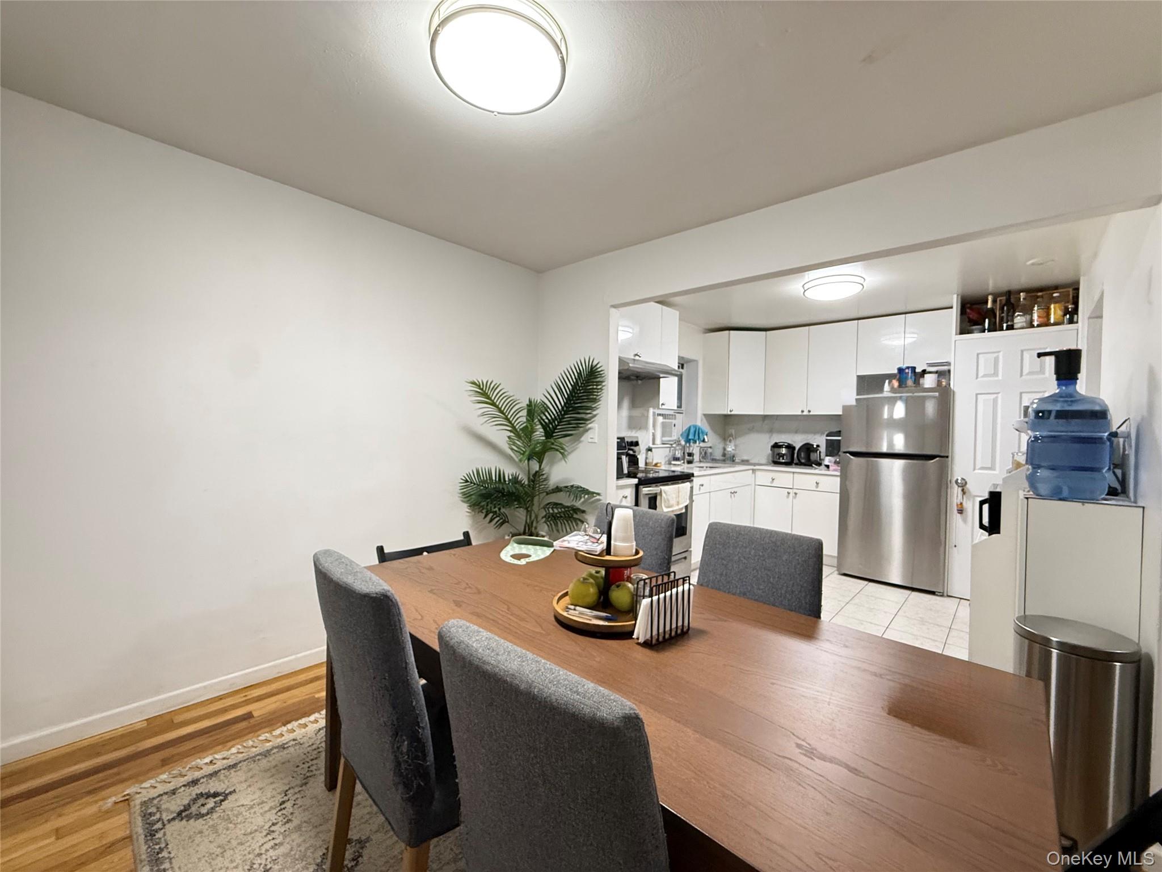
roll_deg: -1.5
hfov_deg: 102.1
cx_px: 581
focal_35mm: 14
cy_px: 436
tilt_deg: -1.4
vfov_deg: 85.7
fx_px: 470
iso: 500
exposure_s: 1/60
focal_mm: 2.22
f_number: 2.2
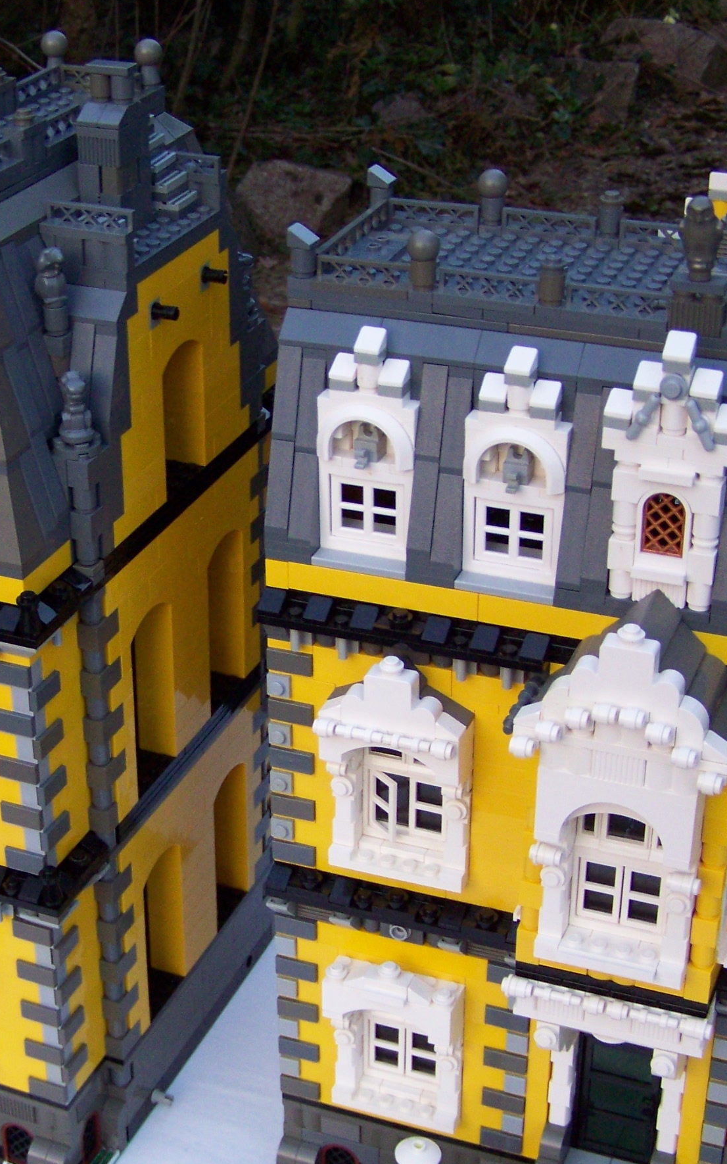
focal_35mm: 59
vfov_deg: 34.5
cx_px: 177
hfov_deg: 21.8
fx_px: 1871
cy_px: 660
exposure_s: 1/60
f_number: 2.8
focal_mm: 6.3
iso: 160
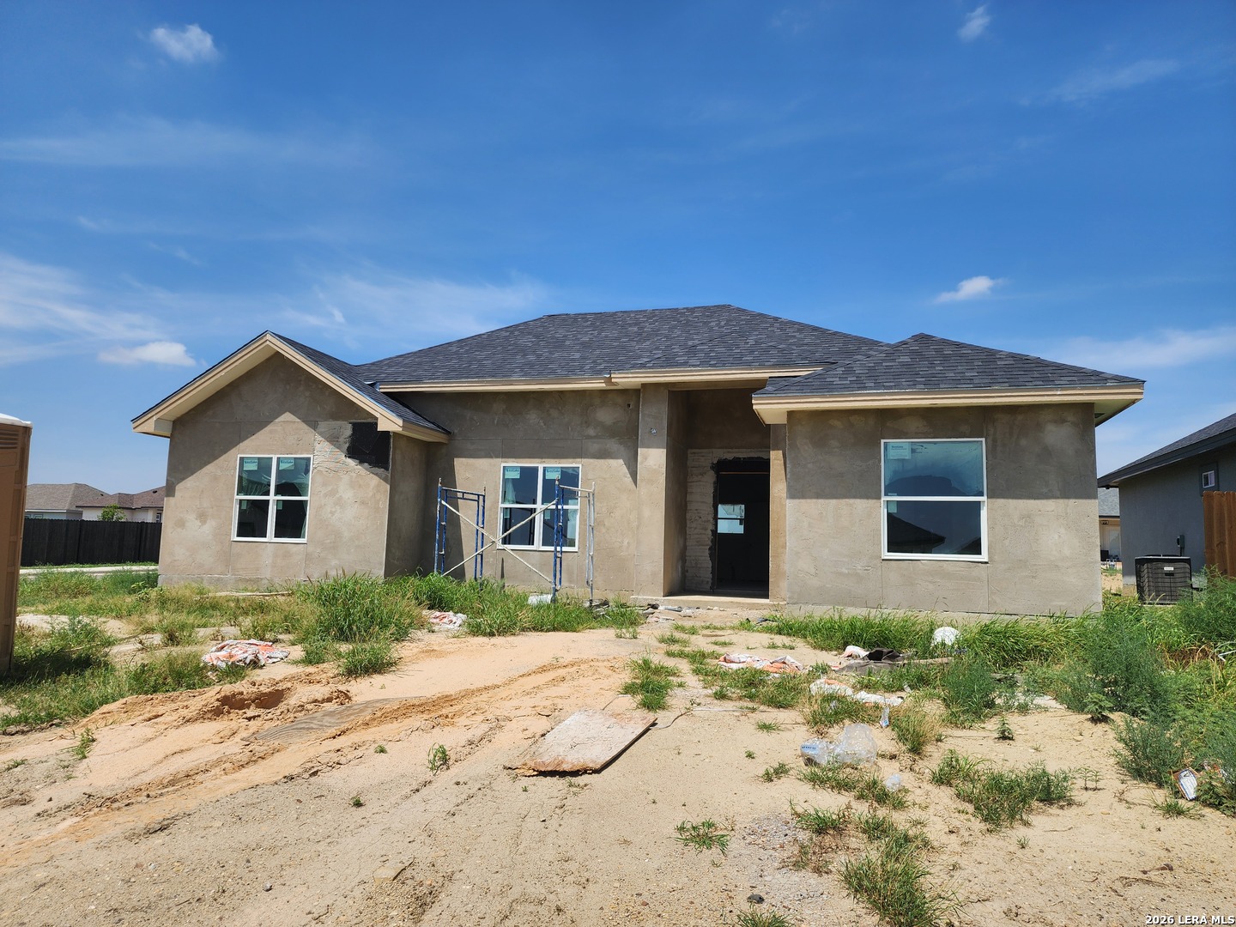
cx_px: 618
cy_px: 464
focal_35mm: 23
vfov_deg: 58.9
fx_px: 821
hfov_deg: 73.9
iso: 12
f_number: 1.8
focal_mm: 6.4
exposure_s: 1/1597
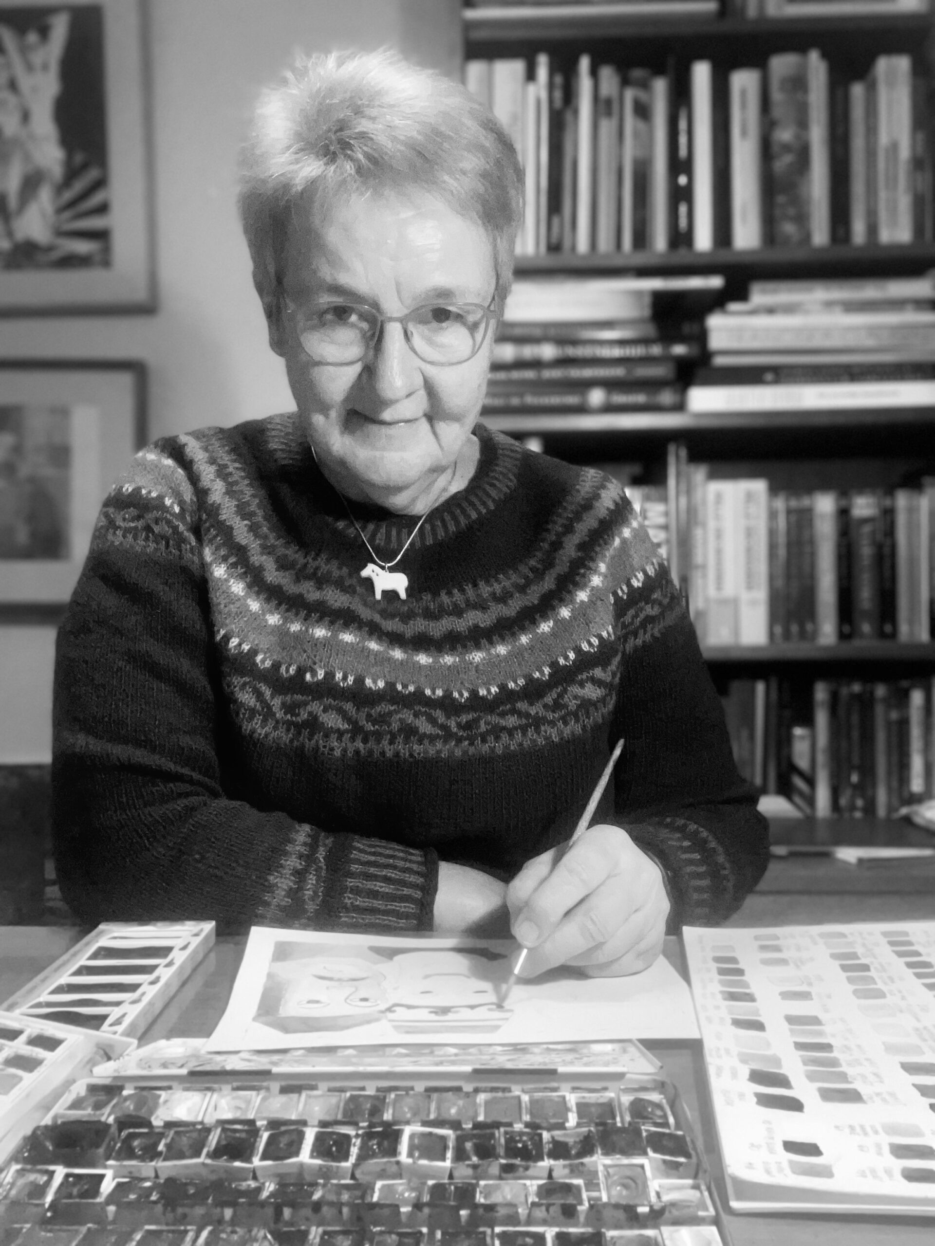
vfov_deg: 60.0
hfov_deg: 46.8
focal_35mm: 30
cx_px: 468
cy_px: 623
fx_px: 1080
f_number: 2.2
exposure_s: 1/33
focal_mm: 2.71
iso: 160
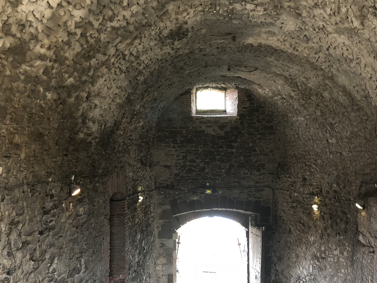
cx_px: 189
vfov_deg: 30.1
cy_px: 177
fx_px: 523
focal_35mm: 48
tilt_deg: -1.2
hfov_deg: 39.7
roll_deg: +0.8
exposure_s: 1/17
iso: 40
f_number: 1.8
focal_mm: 4
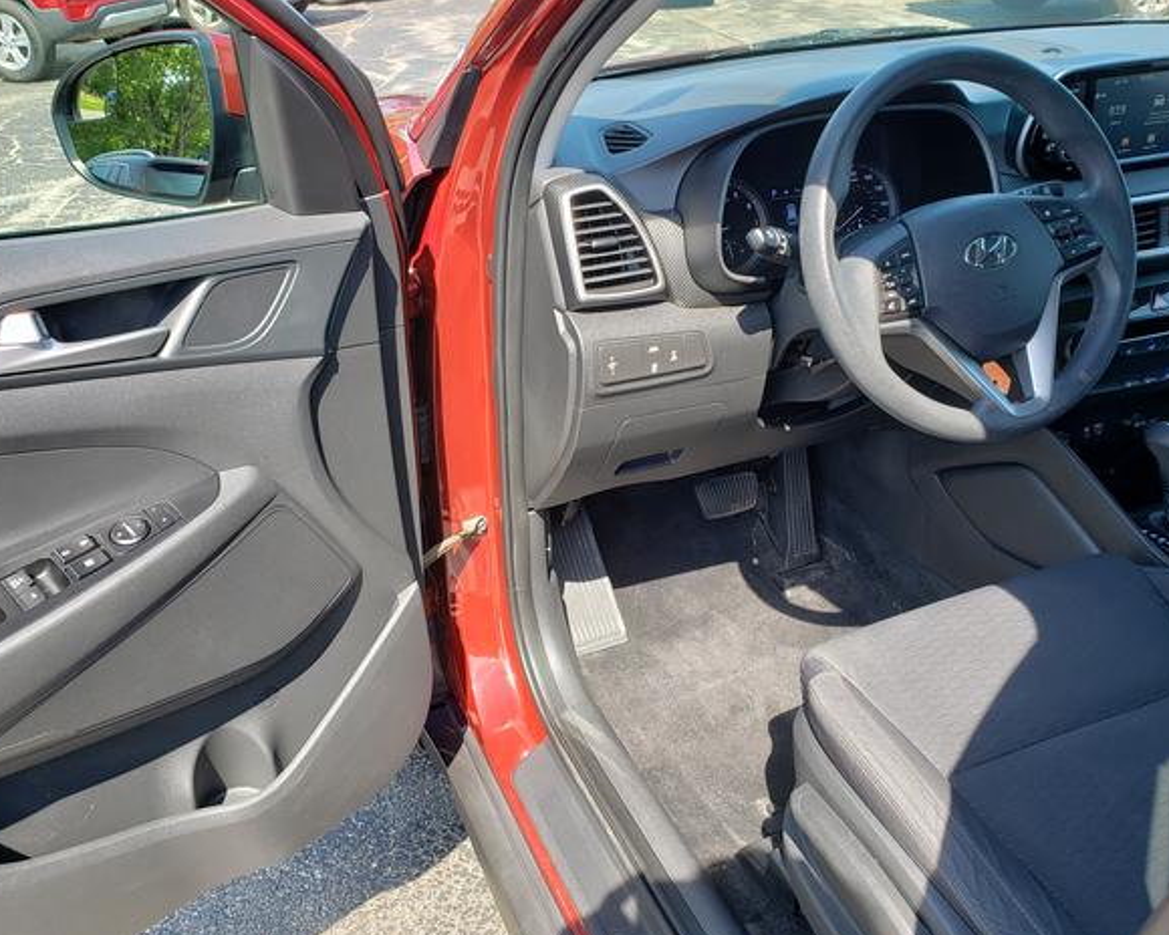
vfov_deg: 51.5
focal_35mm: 28
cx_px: 550
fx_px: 969
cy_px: 480
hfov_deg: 62.2
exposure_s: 1/166
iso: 50
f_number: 2.4
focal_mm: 4.3
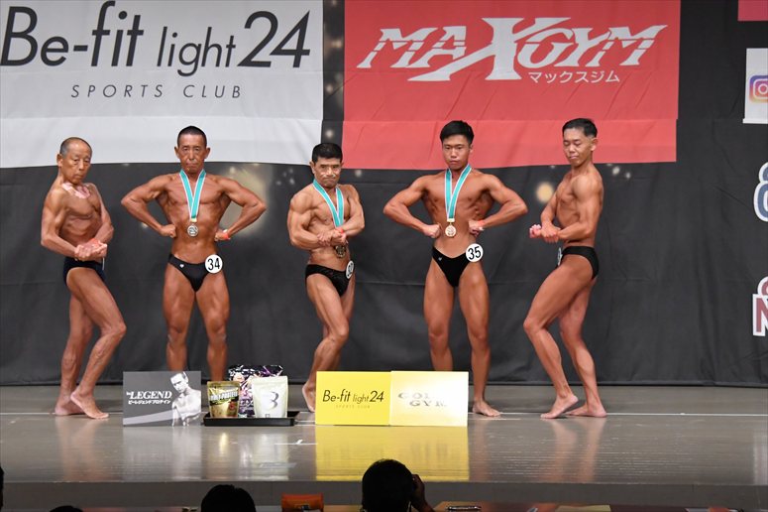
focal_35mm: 150
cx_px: 384
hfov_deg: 13.7
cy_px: 256
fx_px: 3198
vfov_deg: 9.1
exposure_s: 1/400
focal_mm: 100
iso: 5000
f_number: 5.6
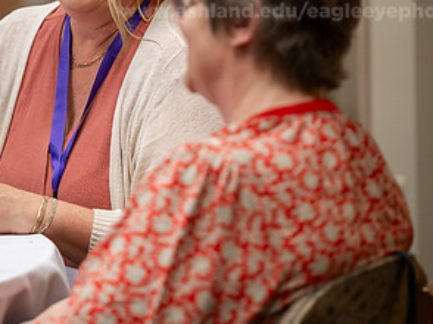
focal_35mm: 266
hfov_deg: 7.4
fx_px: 3325
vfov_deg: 5.6
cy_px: 42
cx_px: 53
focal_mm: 140
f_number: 2.8
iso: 1250
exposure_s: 1/160
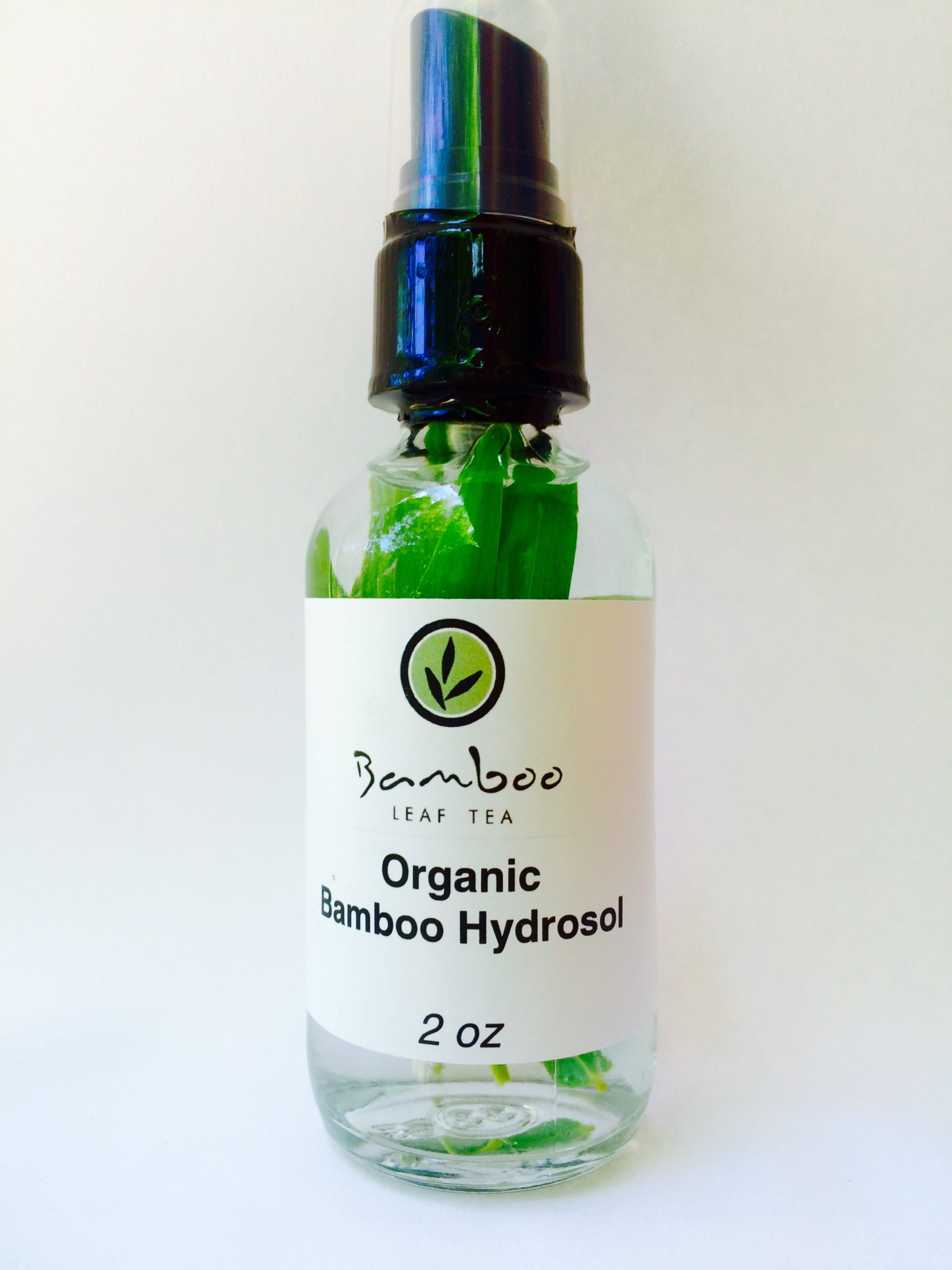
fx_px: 1063
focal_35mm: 29
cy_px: 635
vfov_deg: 61.7
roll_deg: +0.1
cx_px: 476
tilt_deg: -10.6
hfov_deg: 48.2
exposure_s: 1/120
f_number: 2.2
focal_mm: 4.15
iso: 40
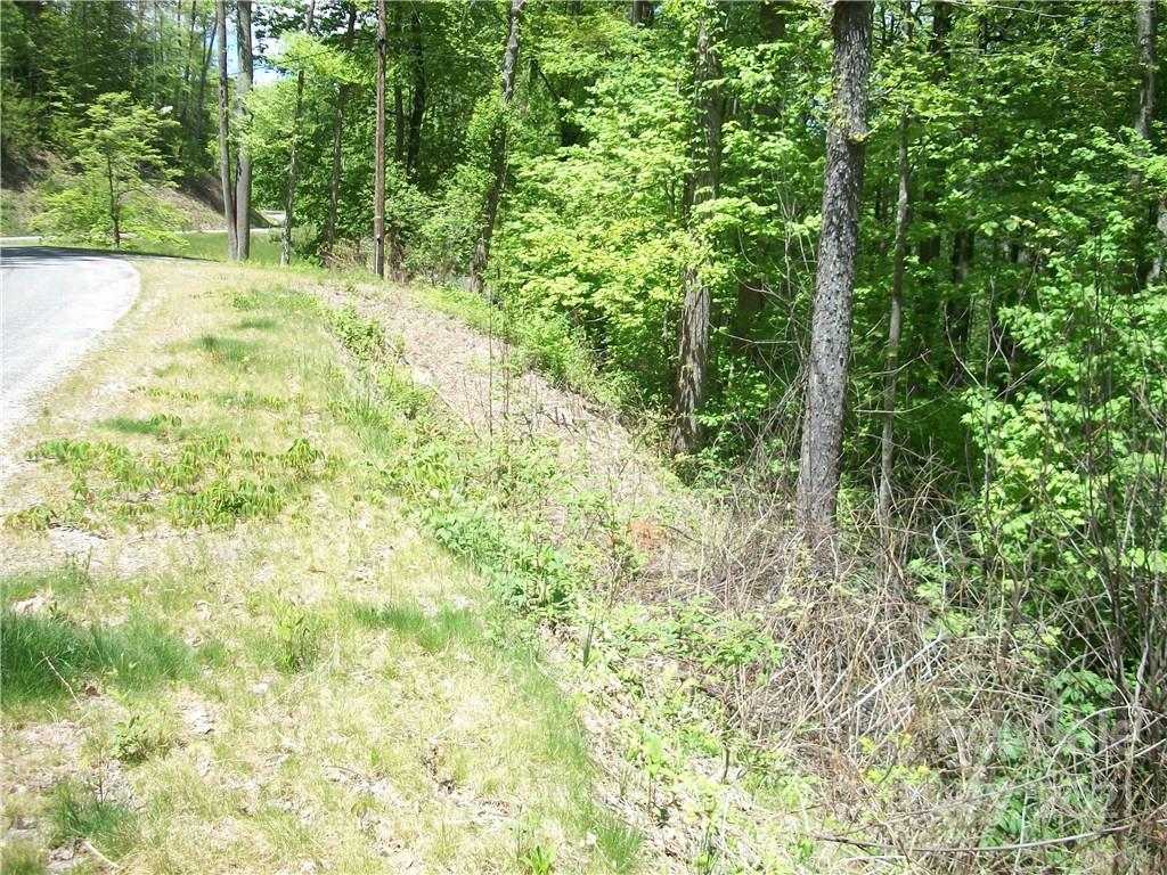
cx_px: 584
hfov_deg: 56.8
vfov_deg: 44.2
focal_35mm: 32
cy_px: 438
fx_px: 1079
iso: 80
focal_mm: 5.7
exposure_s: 1/500
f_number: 2.9
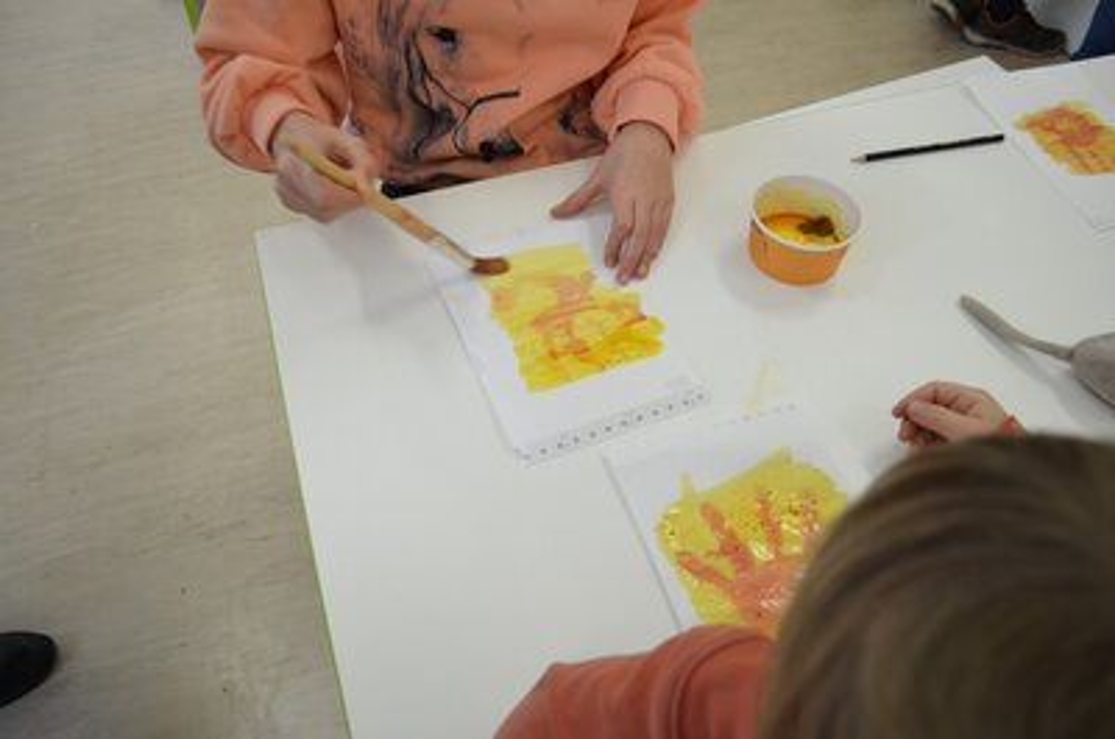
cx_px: 558
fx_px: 835
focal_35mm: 27
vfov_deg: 47.7
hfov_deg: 67.5
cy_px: 370
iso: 800
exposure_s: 1/80
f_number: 3.5
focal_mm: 18
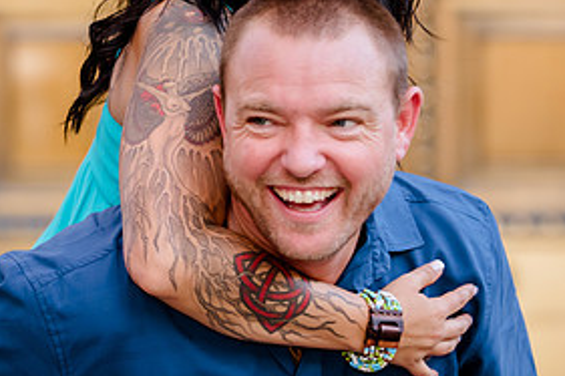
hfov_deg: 8.7
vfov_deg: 5.8
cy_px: -3
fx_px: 3702
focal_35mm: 236
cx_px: 191
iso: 500
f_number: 2.8
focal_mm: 105
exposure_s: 1/250
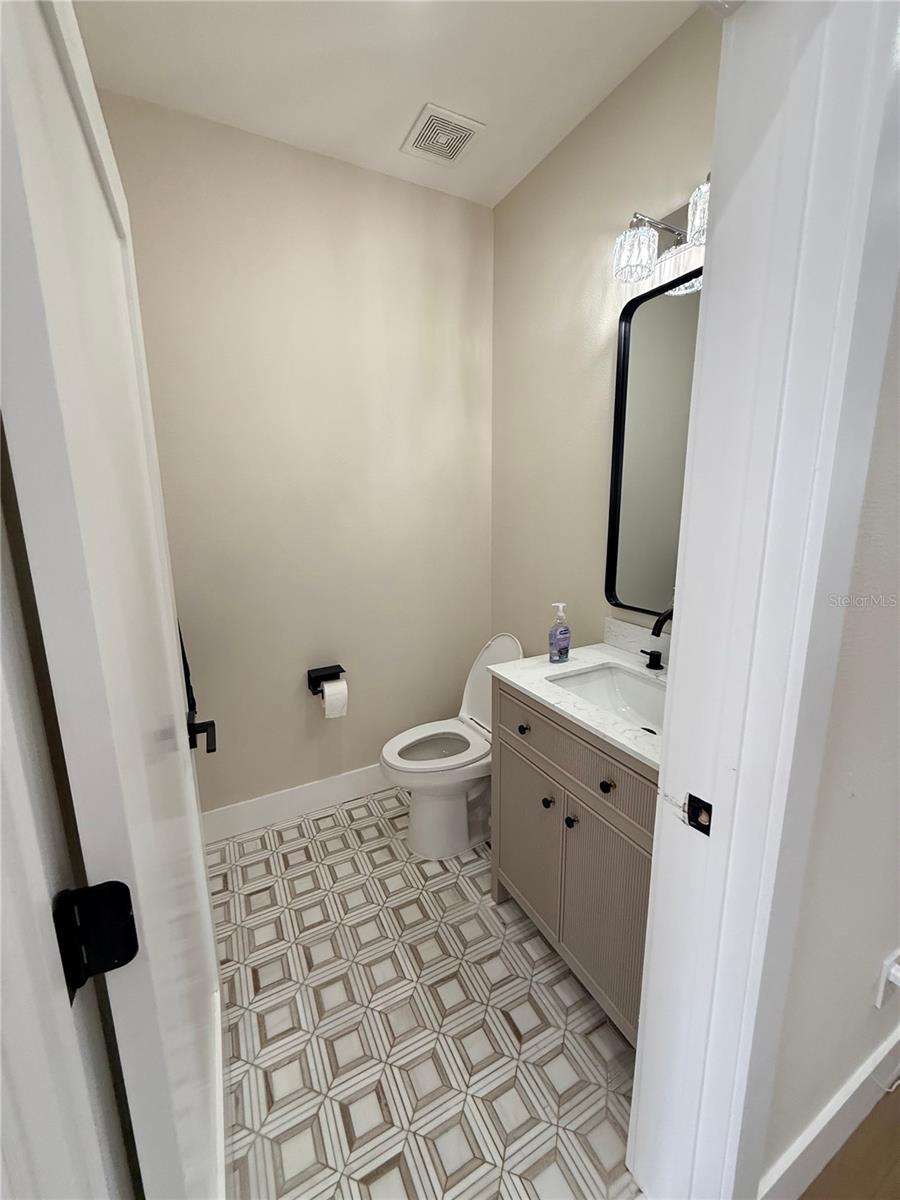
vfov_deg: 102.1
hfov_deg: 85.7
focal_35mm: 14
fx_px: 485
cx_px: 450
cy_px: 600
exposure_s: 1/120
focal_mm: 2.22
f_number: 2.2
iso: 160
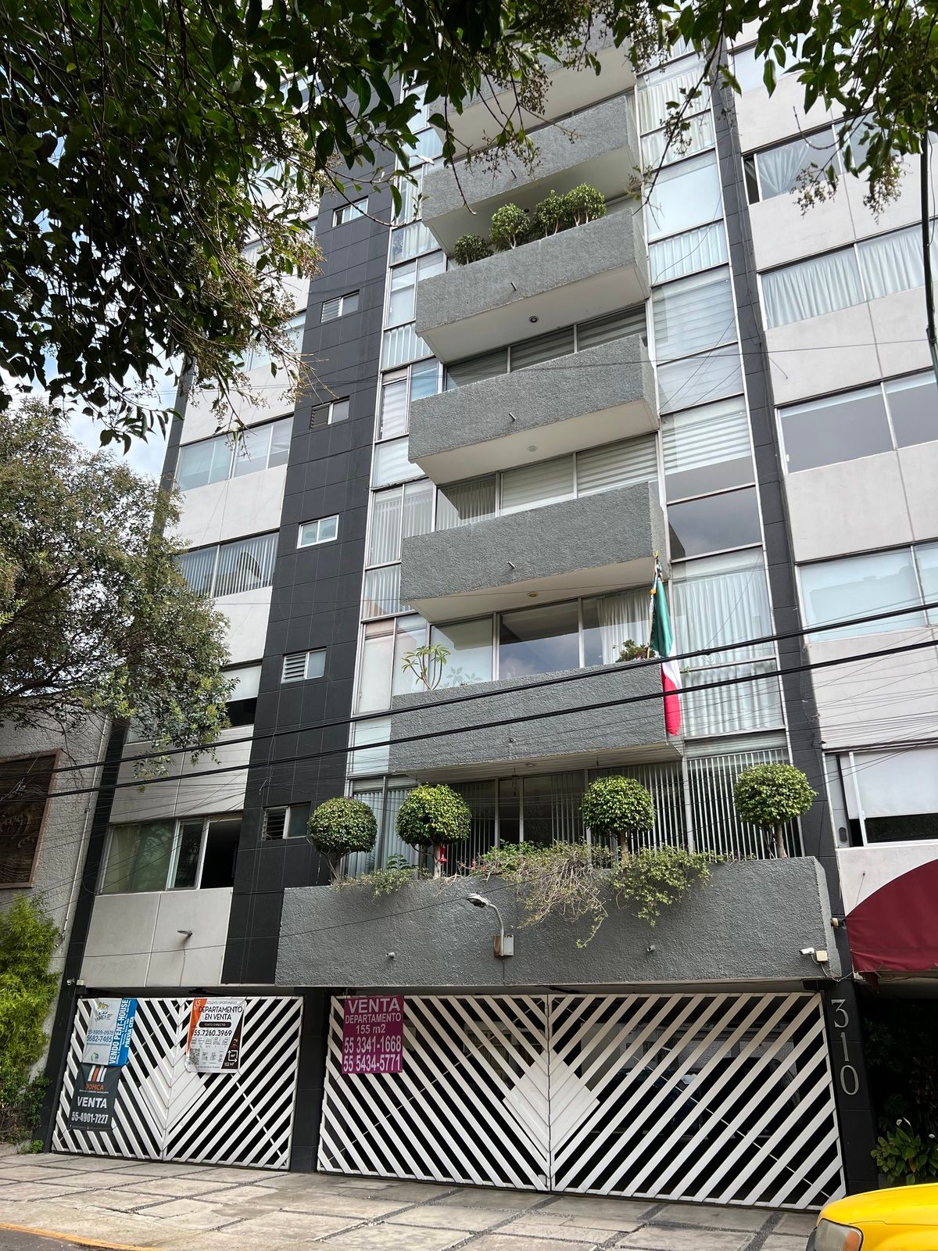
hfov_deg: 53.1
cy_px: 626
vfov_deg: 67.3
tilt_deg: +25.1
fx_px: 939
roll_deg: -1.5
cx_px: 469
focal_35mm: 26
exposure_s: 1/1252
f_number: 1.5
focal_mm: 5.7
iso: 50
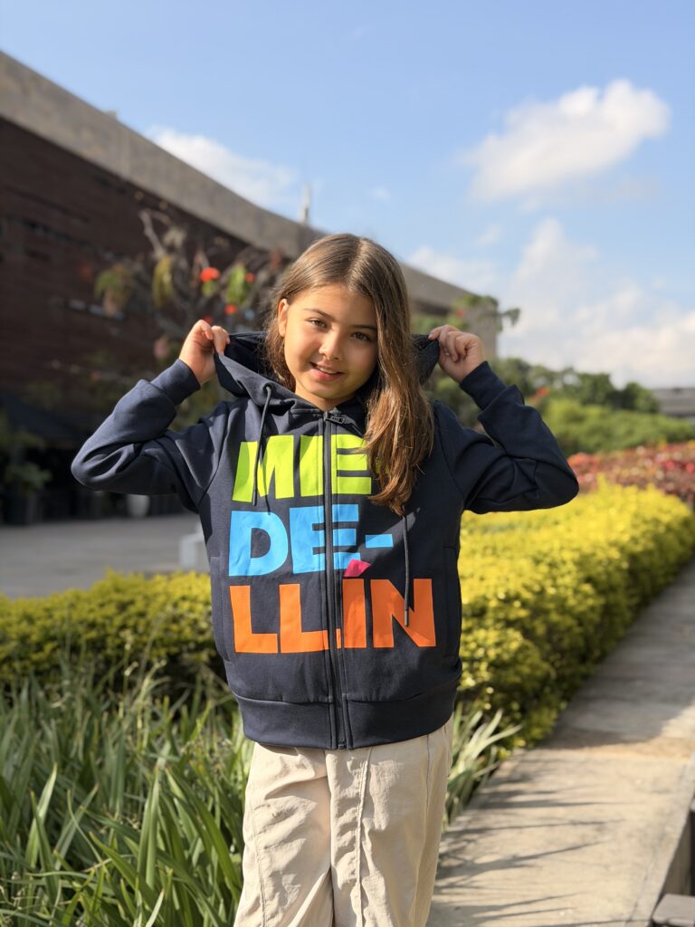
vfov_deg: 39.7
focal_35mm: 48
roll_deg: +0.1
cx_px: 348
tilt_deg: +0.5
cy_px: 464
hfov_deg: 30.3
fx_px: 1285
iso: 64
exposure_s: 1/2577
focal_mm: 6.76
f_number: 1.78
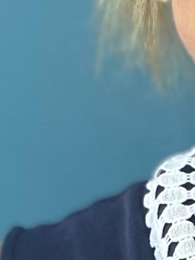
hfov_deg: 14.3
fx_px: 698
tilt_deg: -8.9
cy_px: -44
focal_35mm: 93
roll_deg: +1.6
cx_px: 336
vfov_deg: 19.9
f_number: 1.8
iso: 125
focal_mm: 4.25
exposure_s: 1/67
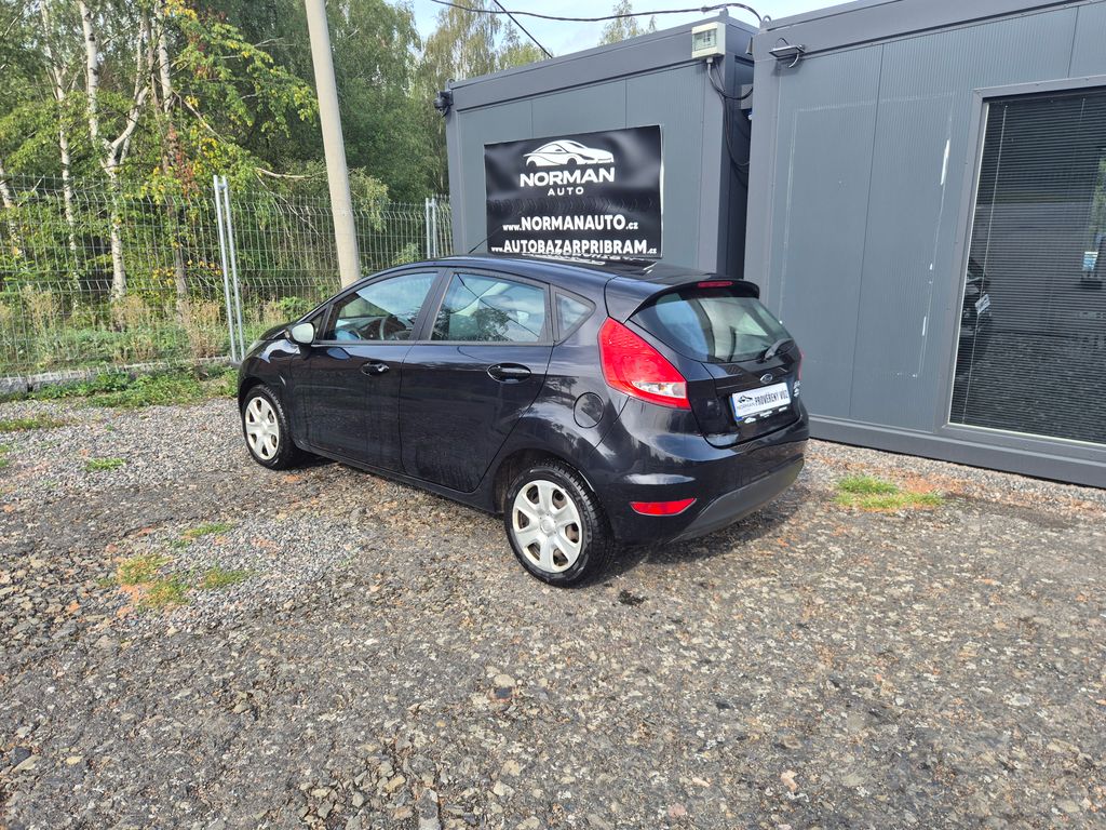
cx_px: 553
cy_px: 415
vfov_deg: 58.9
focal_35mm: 23
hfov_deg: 73.9
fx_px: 735
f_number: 1.8
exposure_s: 1/393
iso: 25
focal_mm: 5.4
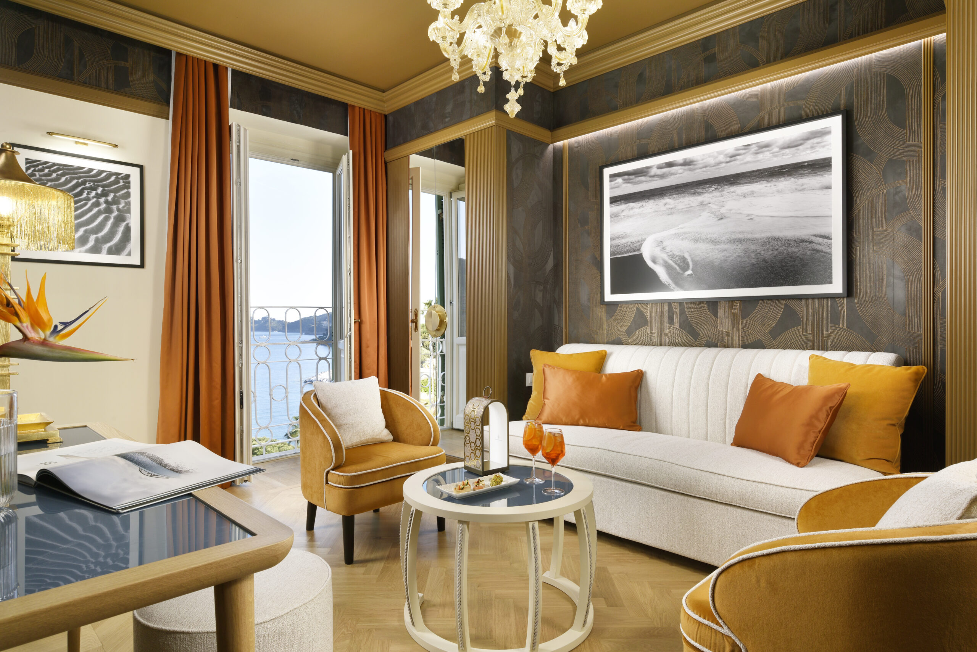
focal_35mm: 21
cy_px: 326
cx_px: 488
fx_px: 570
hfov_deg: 81.2
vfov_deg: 59.5
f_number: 13
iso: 200
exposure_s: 1/2.5
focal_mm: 21
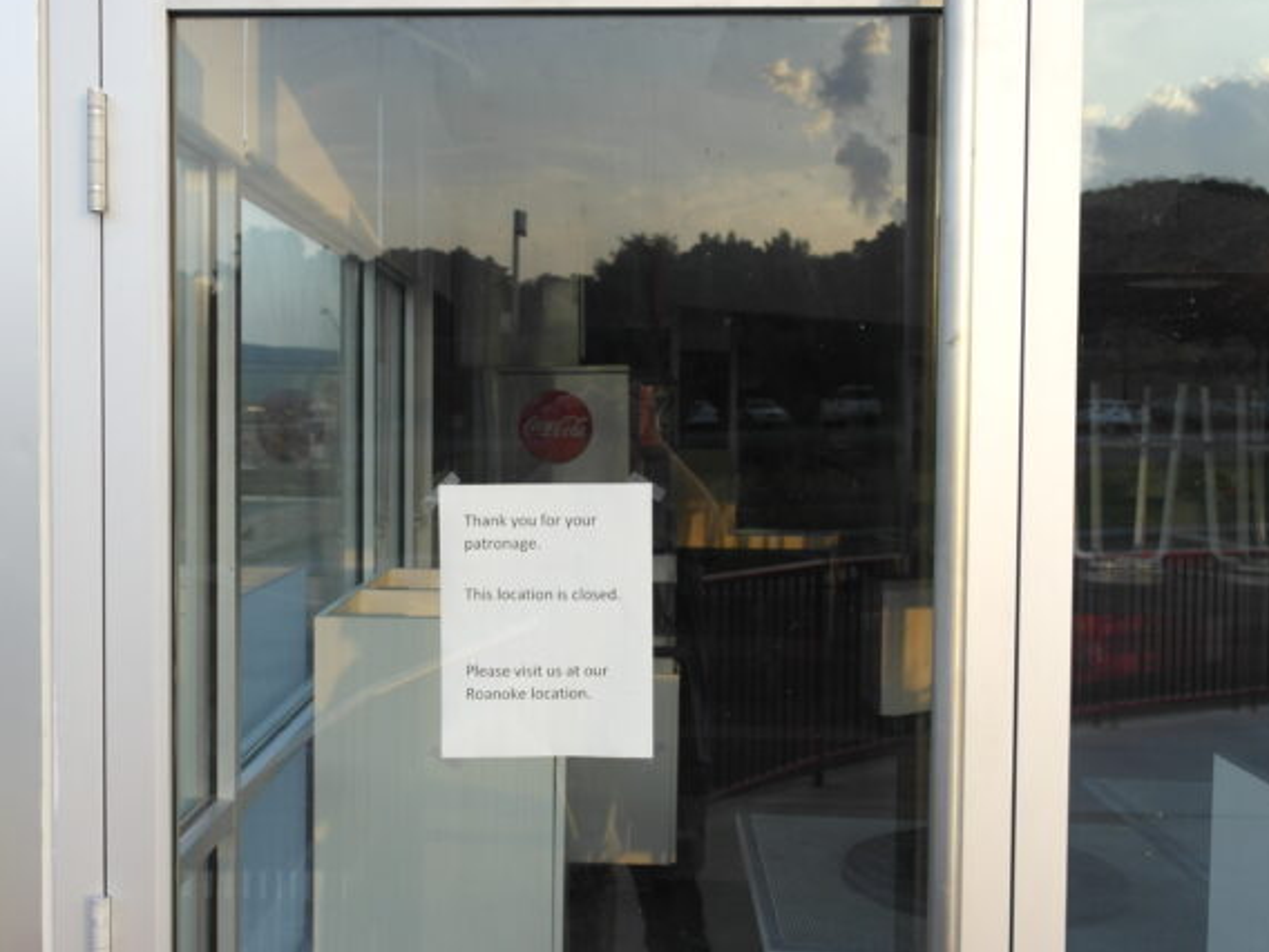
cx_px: 534
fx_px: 1430
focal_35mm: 39
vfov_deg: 36.8
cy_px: 469
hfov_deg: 47.7
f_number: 4
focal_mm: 20
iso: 100
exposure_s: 1/100
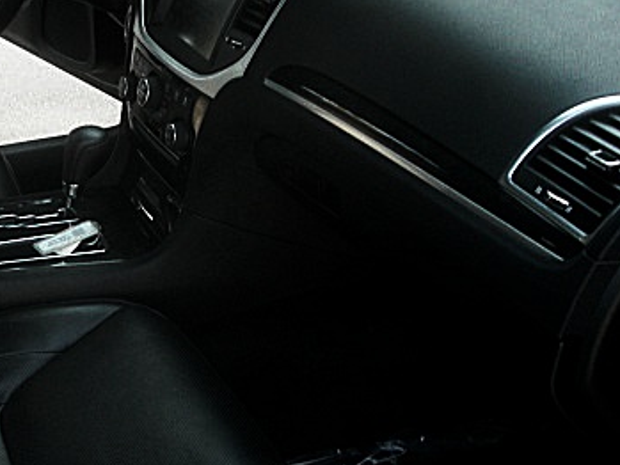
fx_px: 1183
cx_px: 105
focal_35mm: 66
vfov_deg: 22.3
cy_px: 220
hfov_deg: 28.6
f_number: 2.8
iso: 200
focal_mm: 6.3
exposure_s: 1/125
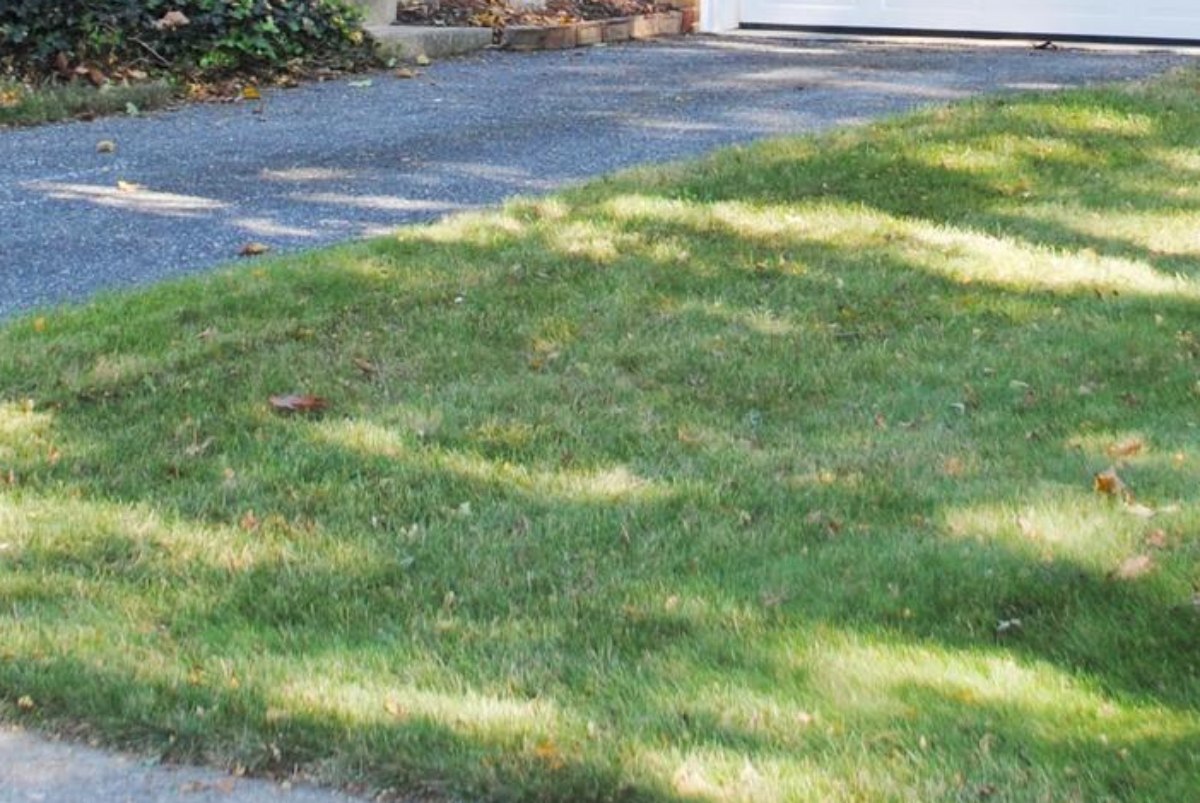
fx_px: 3504
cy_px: -330
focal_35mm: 105
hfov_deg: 19.4
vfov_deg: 12.5
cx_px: 561
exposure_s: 1/125
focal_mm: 24
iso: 110
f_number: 5.6
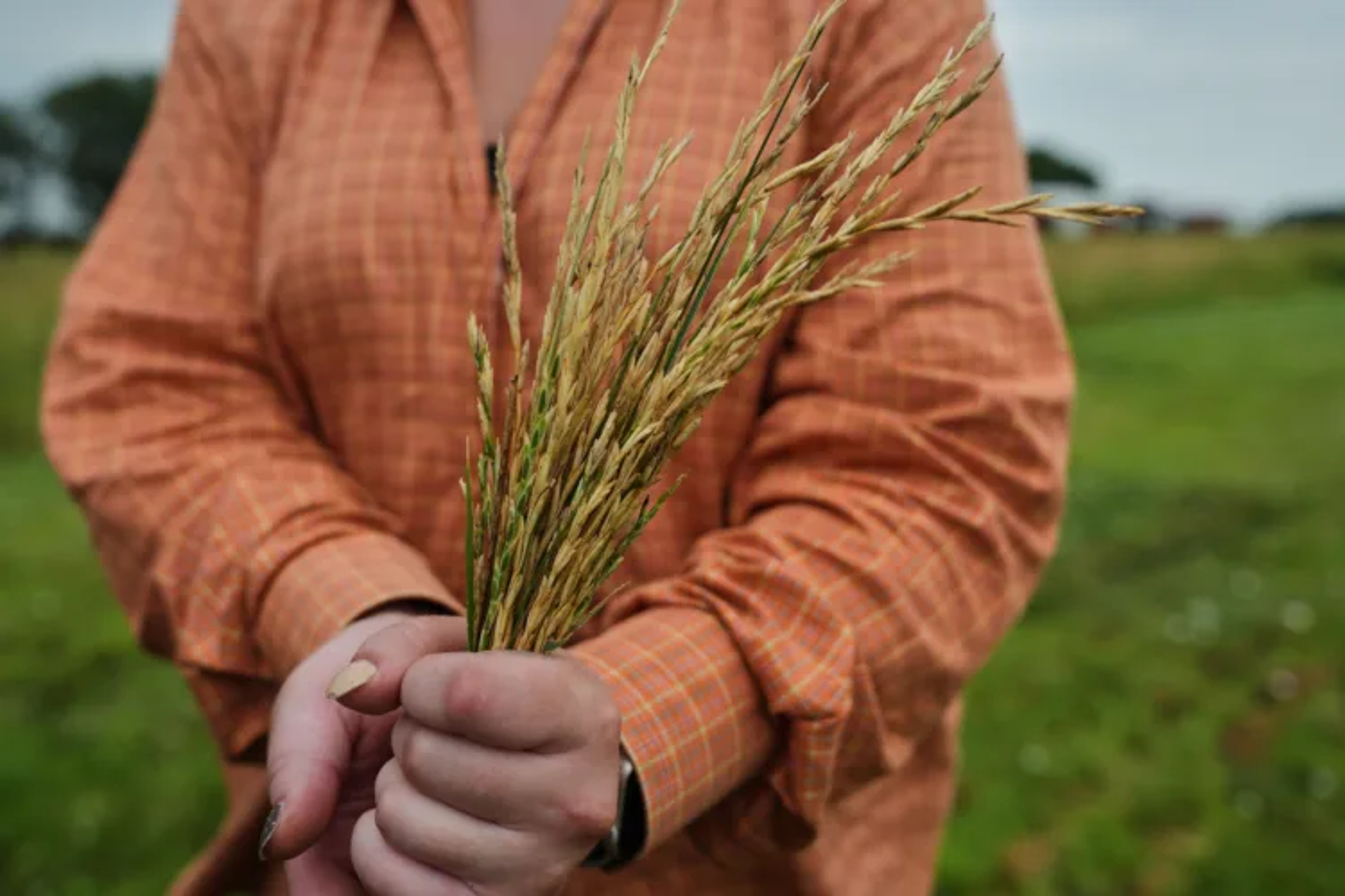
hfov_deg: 54.4
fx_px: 1308
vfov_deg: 37.9
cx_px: 672
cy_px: 448
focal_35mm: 35
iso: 800
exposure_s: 1/2000
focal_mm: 35
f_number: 4
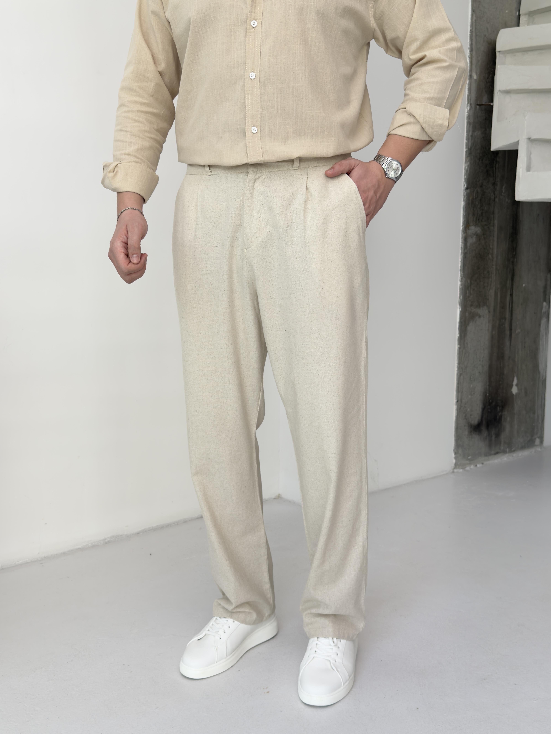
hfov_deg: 44.2
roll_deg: -0.3
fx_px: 679
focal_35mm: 32
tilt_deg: -7.4
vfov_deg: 56.8
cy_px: 367
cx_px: 276
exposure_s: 1/352
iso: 64
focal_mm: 6.76
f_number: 1.78
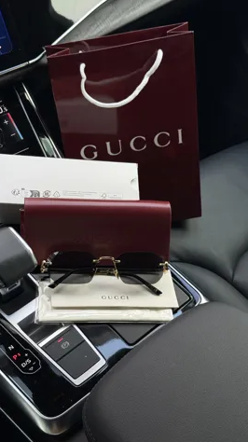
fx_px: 621
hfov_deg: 22.6
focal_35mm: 53
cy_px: 220
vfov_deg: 39.2
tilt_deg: -42.6
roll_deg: -2.5
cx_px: 106
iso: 64
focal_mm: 6.76
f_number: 1.78
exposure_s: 1/152
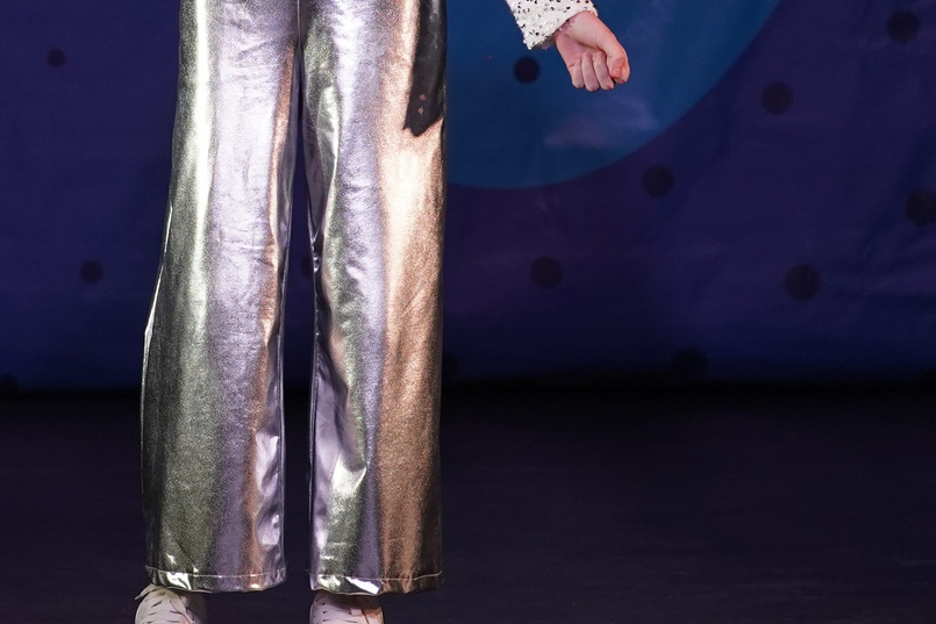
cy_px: -39
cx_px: 255
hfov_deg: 4.3
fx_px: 12403
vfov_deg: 2.9
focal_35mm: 477
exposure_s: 1/400
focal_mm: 150
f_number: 4
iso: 1600
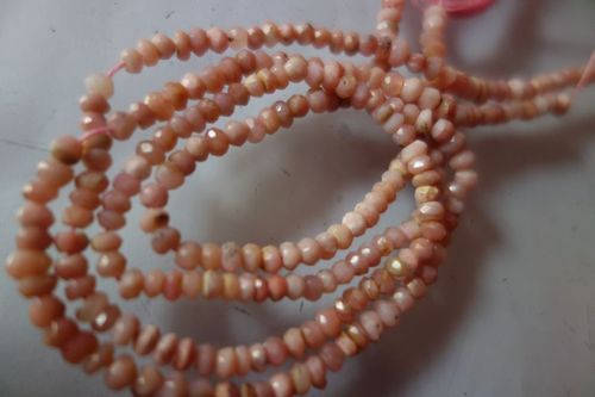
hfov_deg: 65.5
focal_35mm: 28
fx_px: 463
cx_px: 298
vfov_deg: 46.4
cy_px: 198
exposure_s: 1/60
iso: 125
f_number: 1.8
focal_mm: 10.4
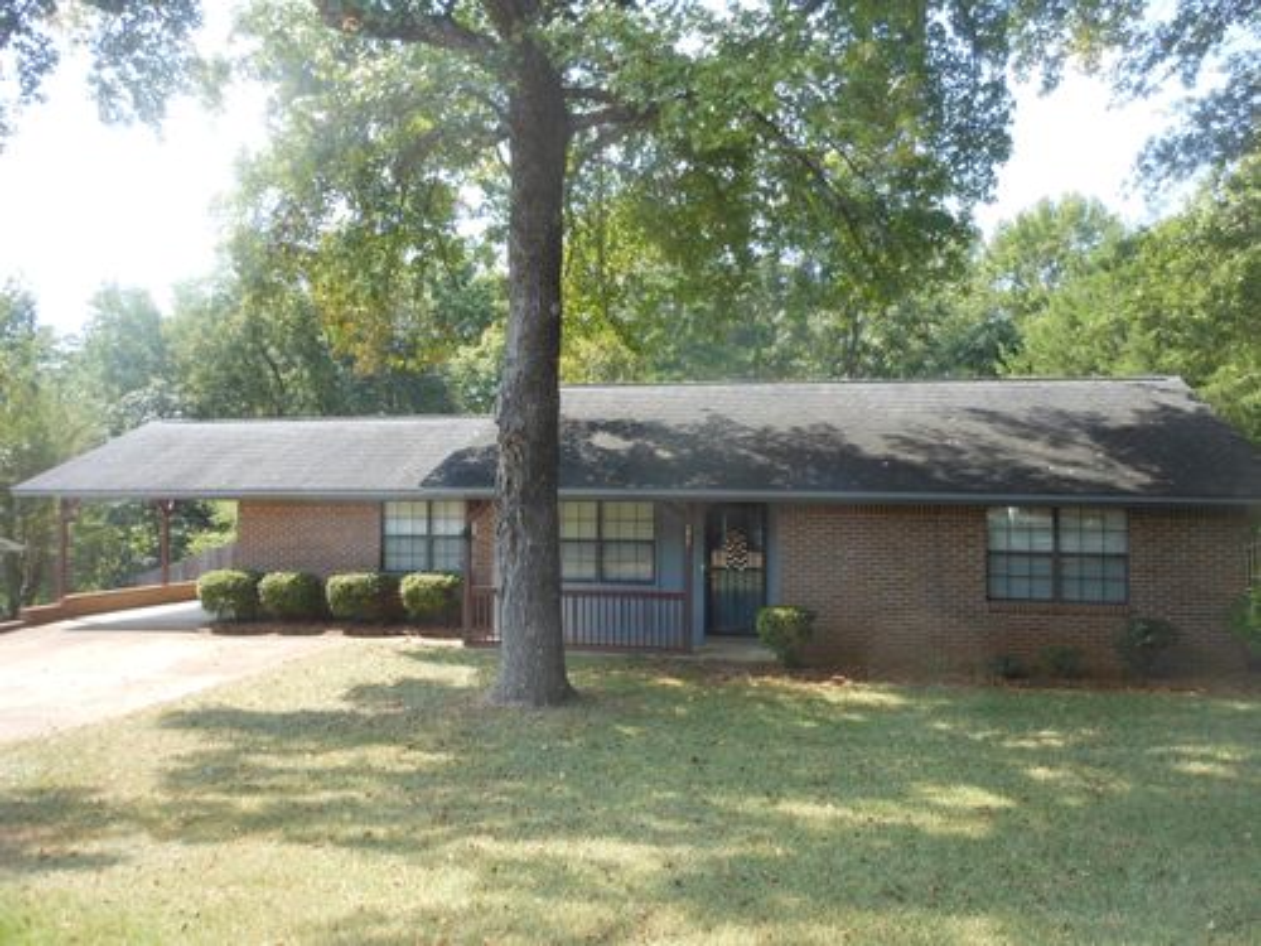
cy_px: 473
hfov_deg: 63.4
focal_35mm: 28
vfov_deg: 49.7
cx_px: 630
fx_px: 1020
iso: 80
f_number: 3.7
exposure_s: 1/160
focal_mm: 5
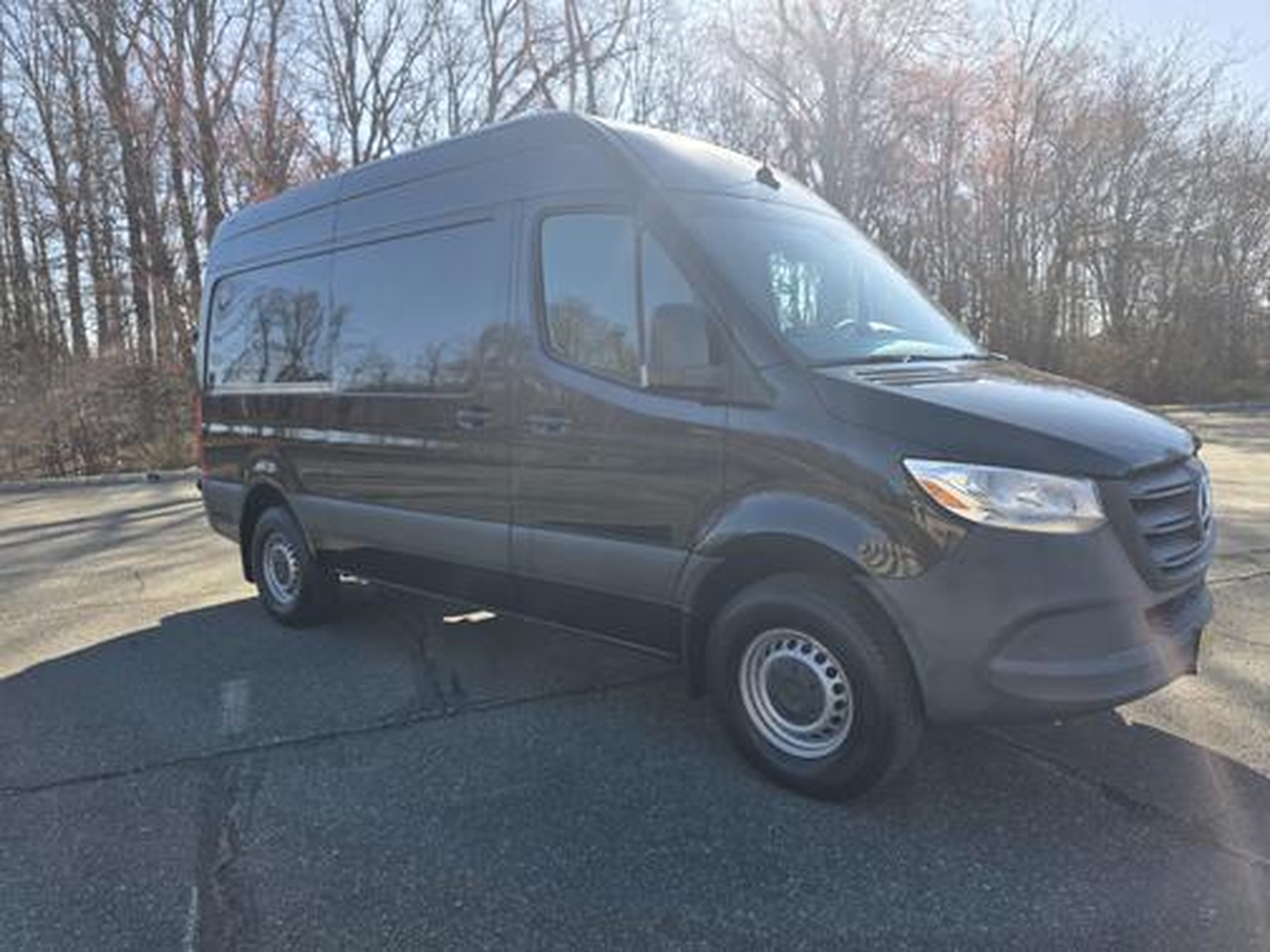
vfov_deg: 58.9
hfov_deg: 73.9
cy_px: 476
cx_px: 635
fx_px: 844
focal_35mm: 23
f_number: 1.7
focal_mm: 6.3
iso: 80
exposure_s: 1/2537
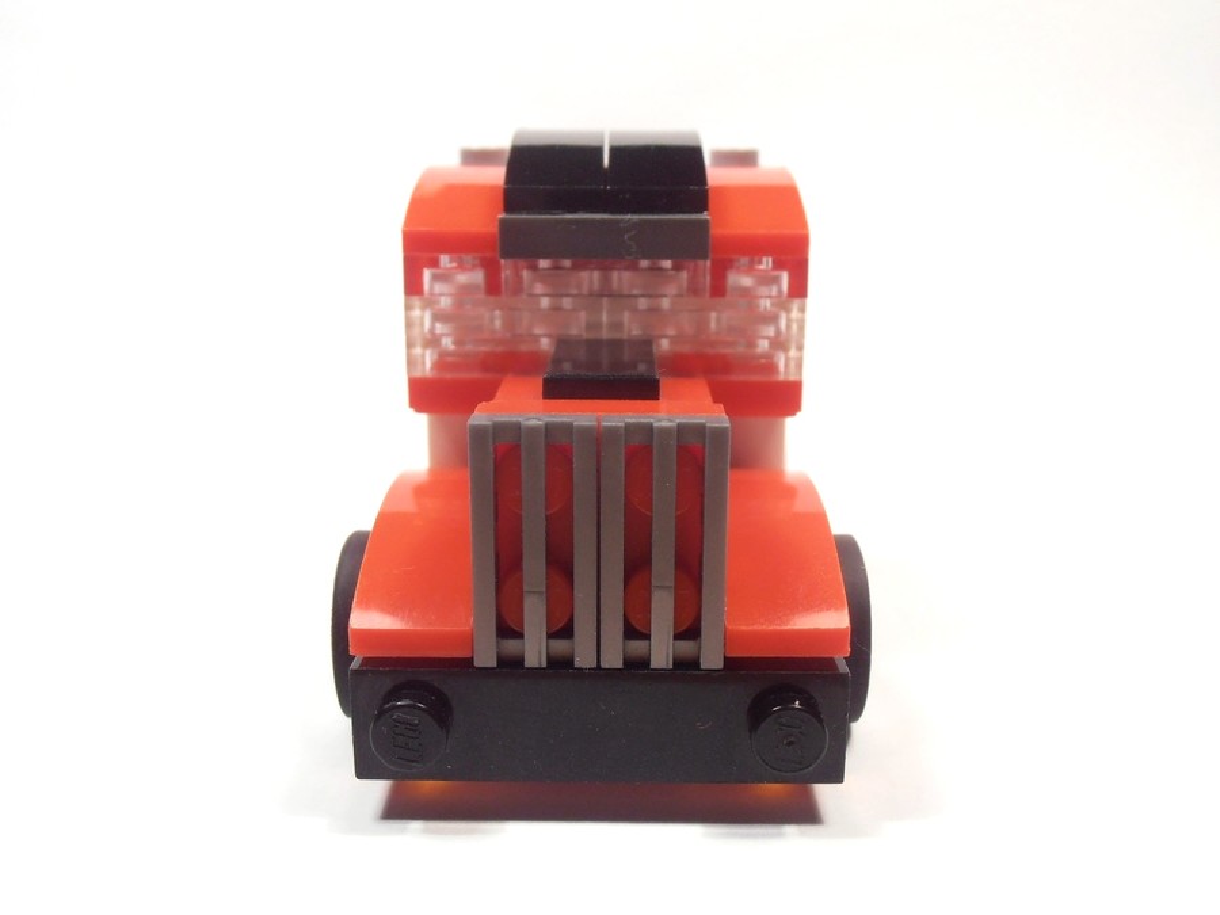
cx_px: 610
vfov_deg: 38.7
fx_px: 1304
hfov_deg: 50.1
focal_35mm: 37
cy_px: 458
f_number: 3.9
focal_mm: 6.61
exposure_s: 1/40
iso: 100
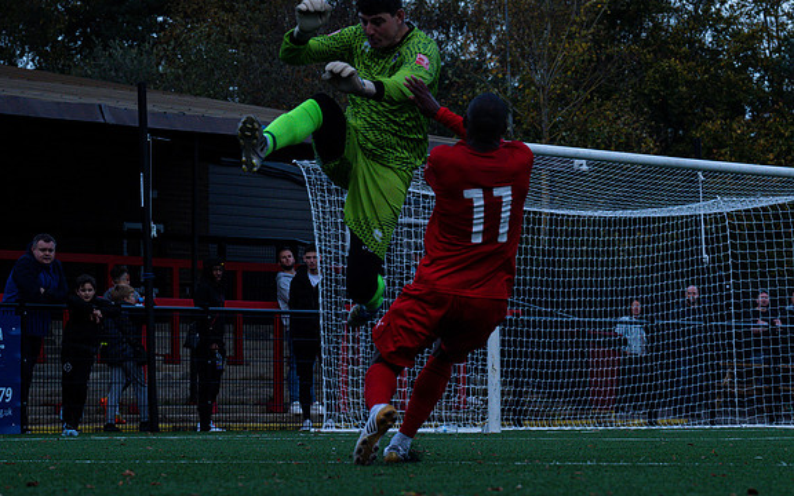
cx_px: 576
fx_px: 4371
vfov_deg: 6.5
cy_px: 203
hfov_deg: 10.4
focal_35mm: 202
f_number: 8
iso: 800
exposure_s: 1/2000
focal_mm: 135
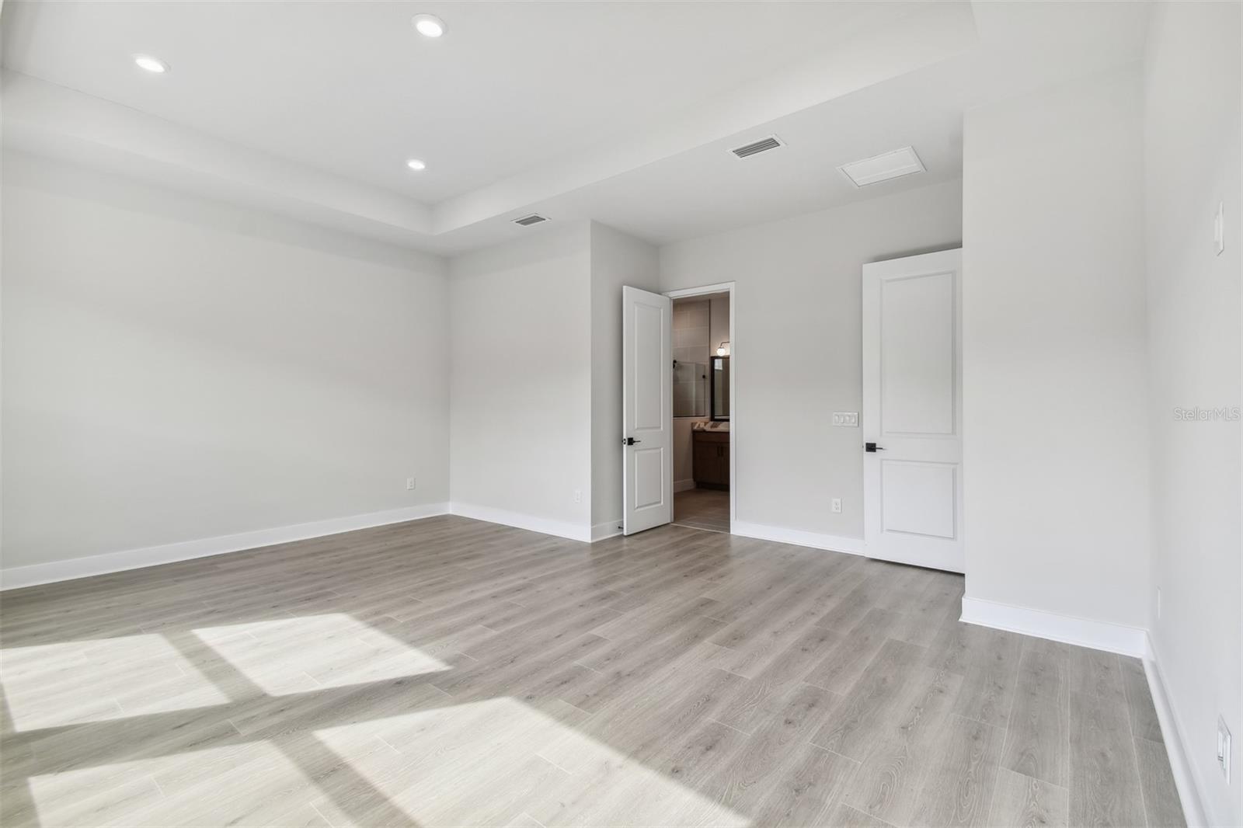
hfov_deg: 100.4
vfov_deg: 77.3
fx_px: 518
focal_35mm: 15
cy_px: 414
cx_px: 622
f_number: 7.1
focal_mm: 10
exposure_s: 1/30
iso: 100
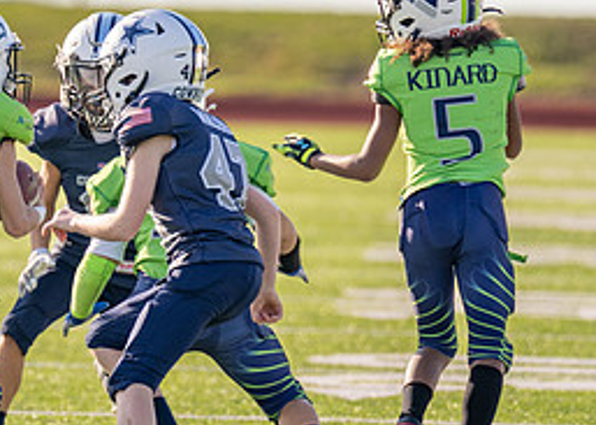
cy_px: 183
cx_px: -65
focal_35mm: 663
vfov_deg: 2.2
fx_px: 11211
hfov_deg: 3.0
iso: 160
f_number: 4
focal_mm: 280
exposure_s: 1/1250
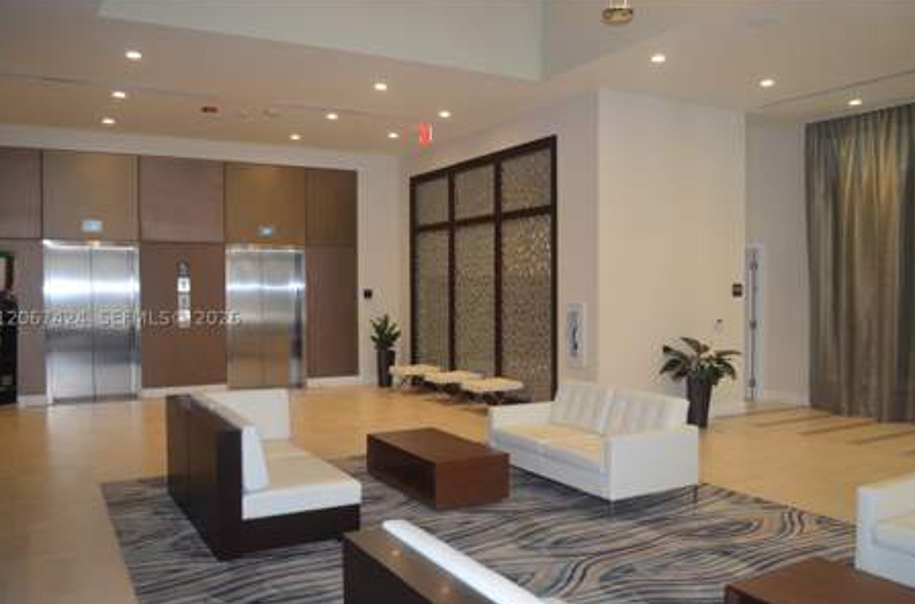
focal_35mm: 29
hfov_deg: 63.8
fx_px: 735
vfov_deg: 44.7
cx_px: 469
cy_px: 316
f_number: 3.5
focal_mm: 18
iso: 720
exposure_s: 1/60
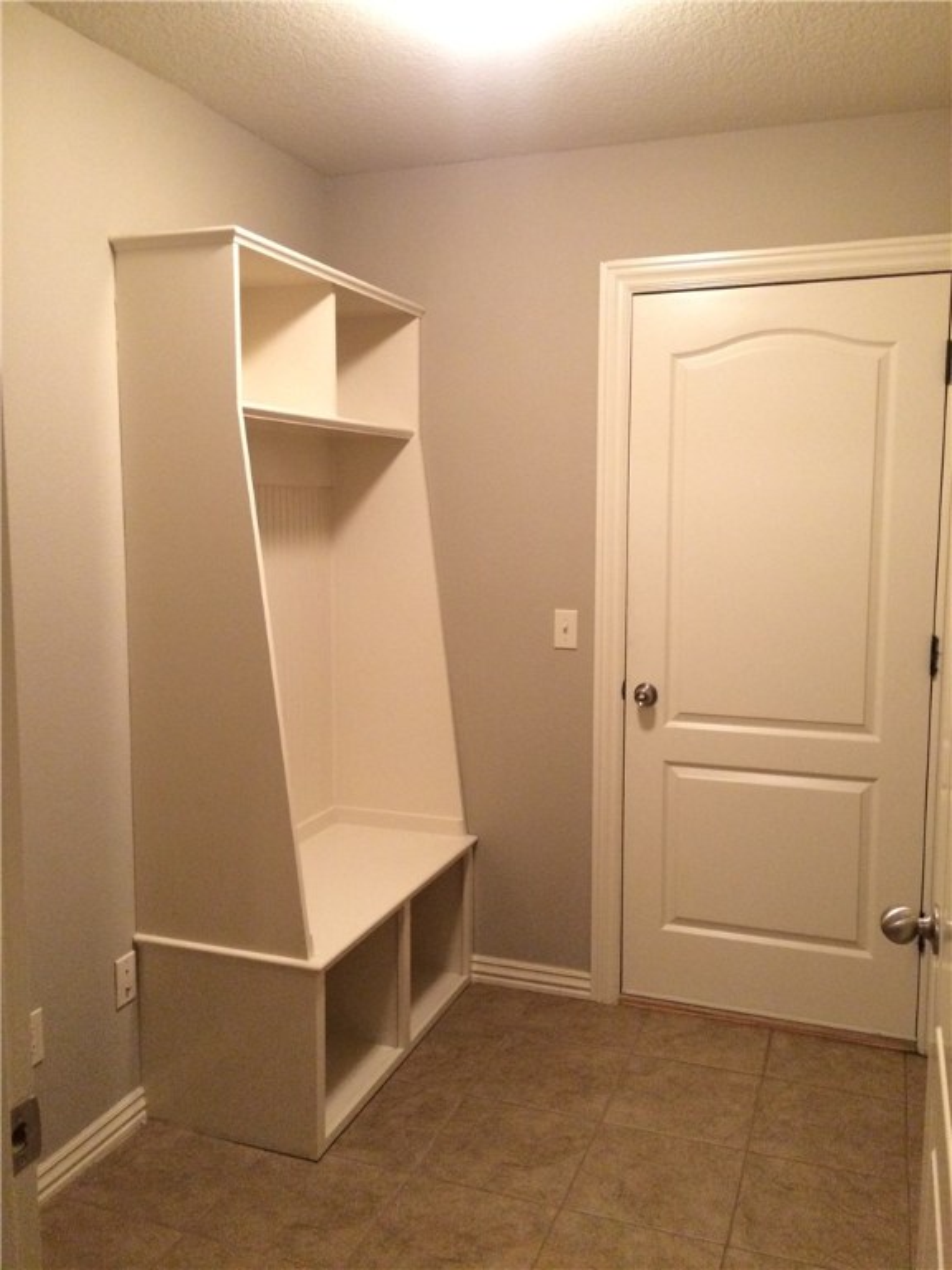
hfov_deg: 48.2
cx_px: 476
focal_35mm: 29
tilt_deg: -8.1
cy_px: 635
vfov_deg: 61.7
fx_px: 1063
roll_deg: +0.9
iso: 250
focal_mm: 4.15
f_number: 2.2
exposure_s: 1/30
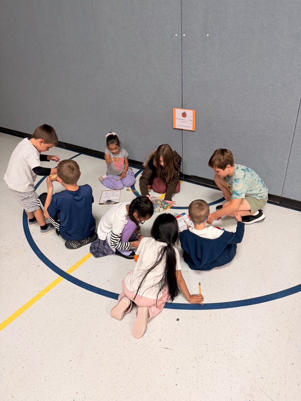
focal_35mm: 24
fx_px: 278
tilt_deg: -30.4
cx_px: 150
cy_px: 200
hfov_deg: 56.8
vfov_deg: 71.6
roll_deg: +3.5
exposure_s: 1/60
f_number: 1.78
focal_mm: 6.76
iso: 200
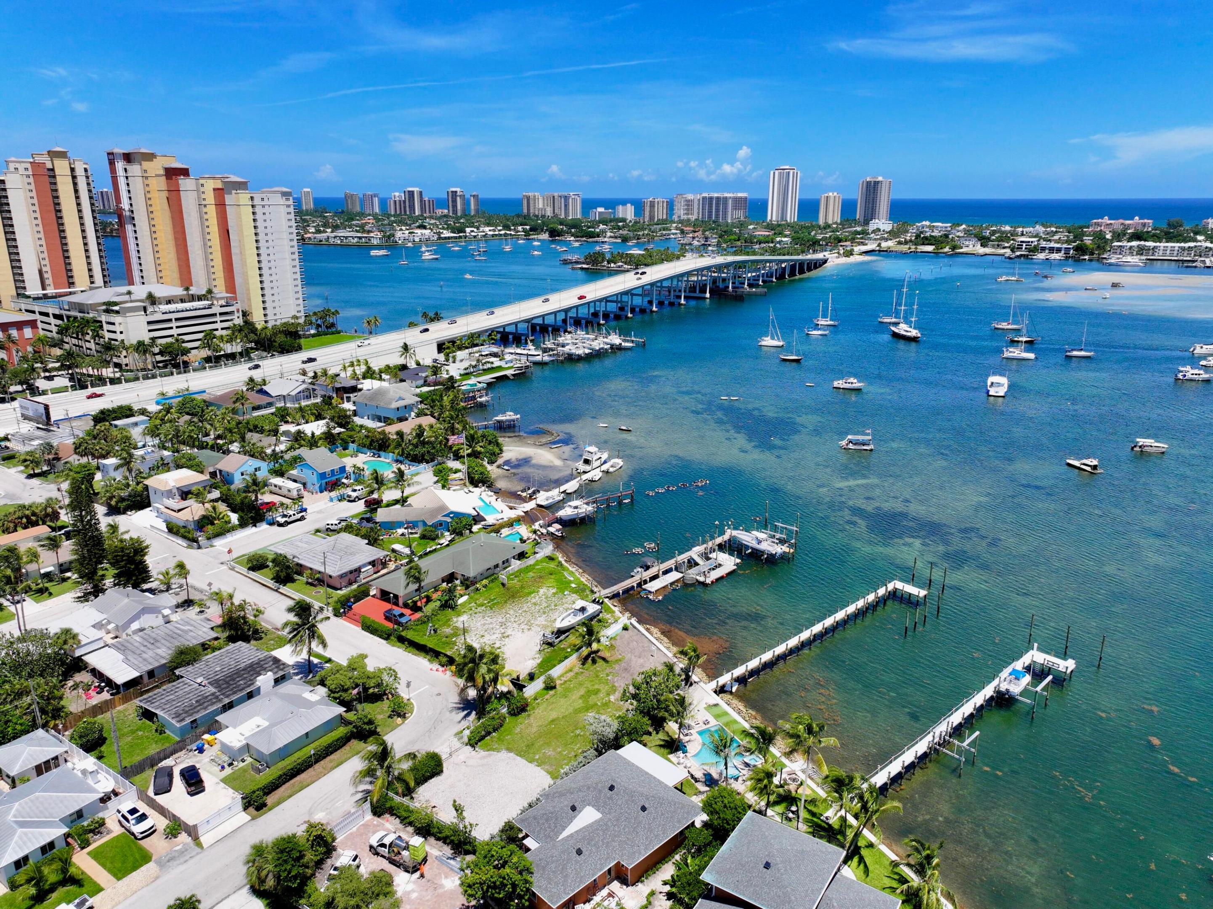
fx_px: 841
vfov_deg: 56.8
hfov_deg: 71.6
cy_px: 454
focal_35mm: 24
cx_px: 606
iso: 100
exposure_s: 1/320
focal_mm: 12.29
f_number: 2.8
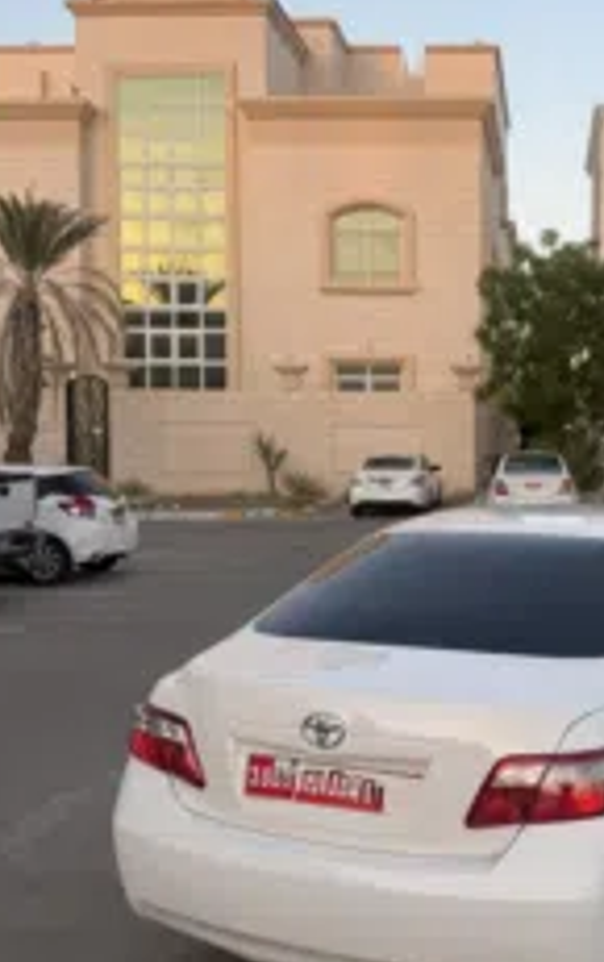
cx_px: 500
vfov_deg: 45.2
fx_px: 1155
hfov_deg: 28.5
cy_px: 487
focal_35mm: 44
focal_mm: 6.76
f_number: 1.78
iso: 80
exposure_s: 1/567
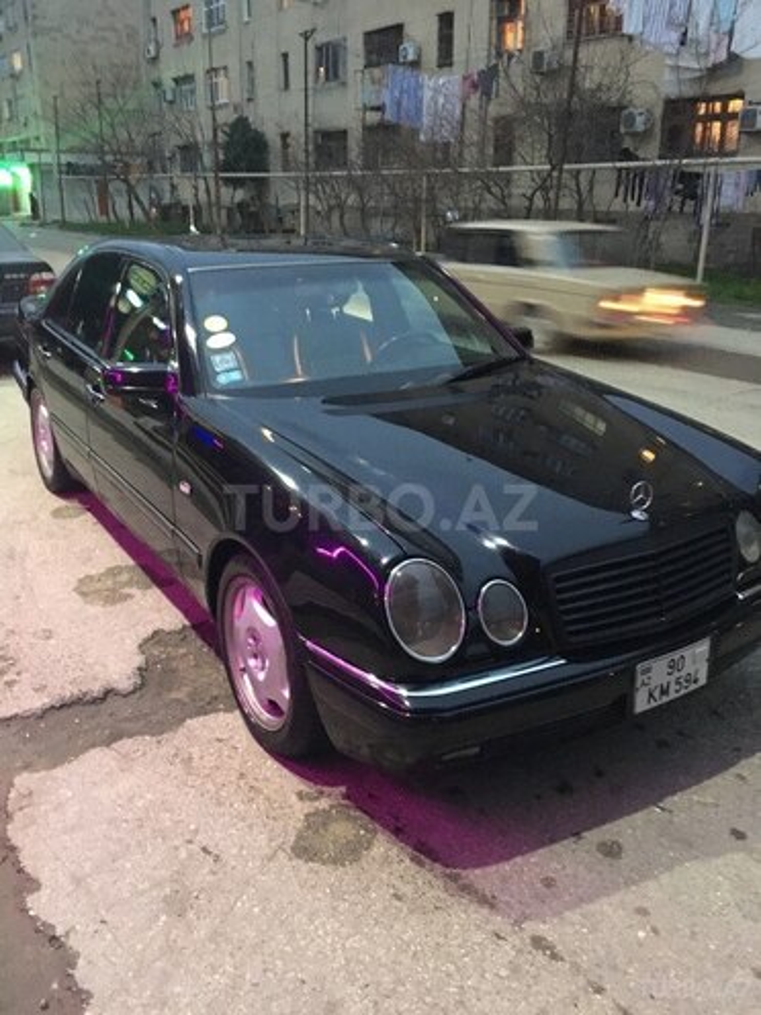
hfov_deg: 48.2
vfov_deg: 61.7
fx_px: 850
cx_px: 380
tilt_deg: -20.6
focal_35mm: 29
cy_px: 508
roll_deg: -0.1
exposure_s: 1/17
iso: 640
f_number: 2.2
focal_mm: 4.15
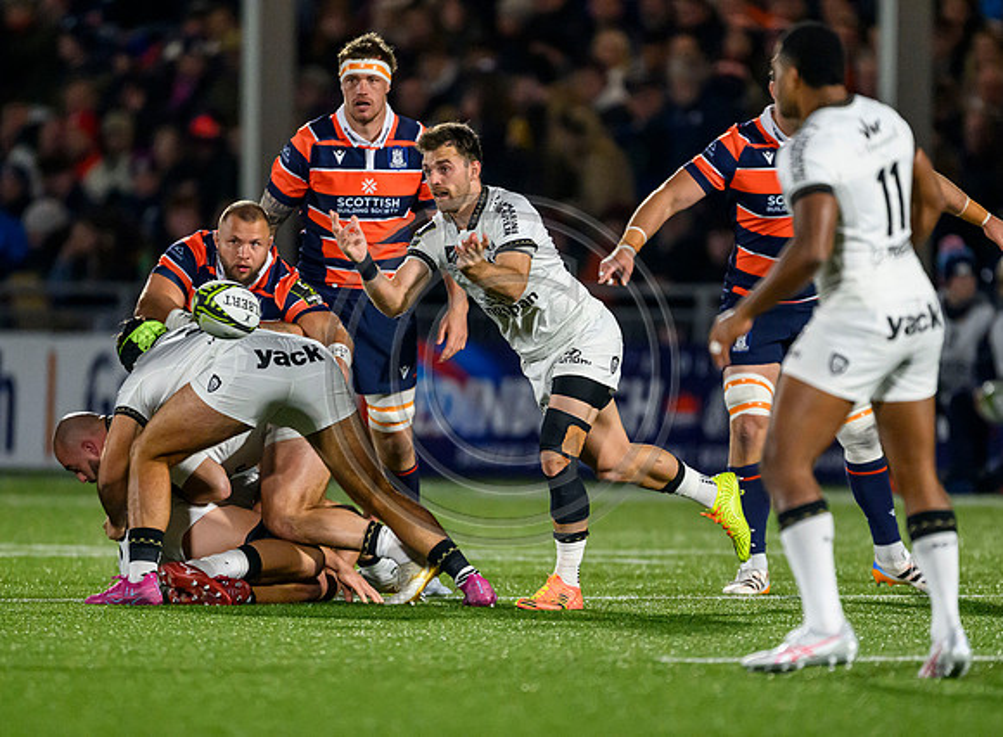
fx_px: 22268
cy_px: 466
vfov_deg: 1.9
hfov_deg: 2.6
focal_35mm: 774
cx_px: 527
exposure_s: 1/1600
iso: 8000
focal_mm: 560
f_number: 4
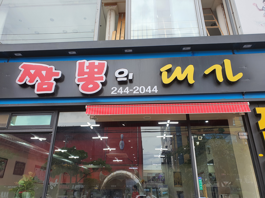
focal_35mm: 26
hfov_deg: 67.3
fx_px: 199
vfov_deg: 53.1
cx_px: 132
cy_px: 99
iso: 50
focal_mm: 4.3
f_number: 2.4
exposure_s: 1/303
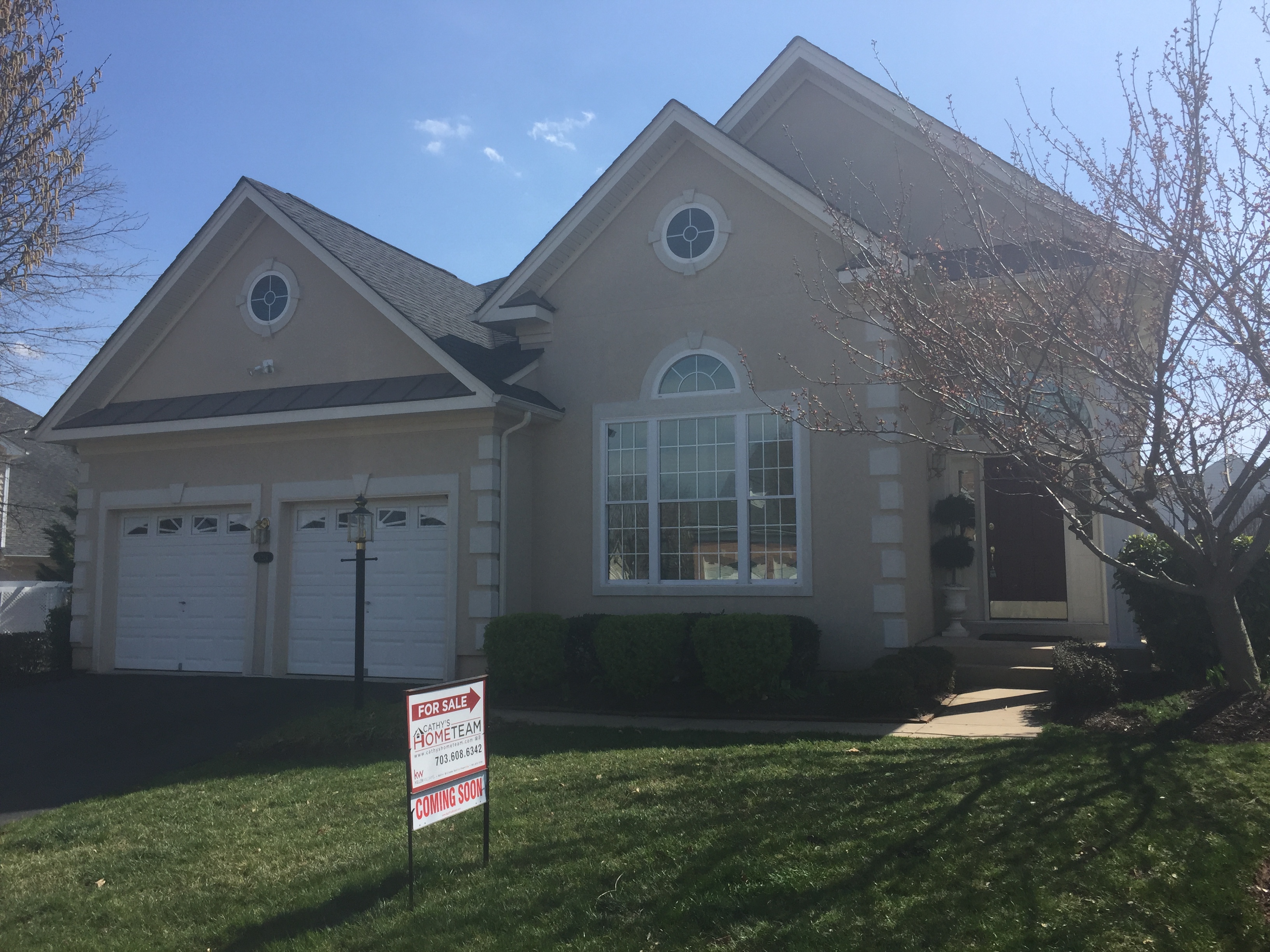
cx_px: 635
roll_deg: -1.0
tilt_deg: +5.0
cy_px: 476
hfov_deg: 61.7
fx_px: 1064
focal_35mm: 29
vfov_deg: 48.2
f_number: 2.2
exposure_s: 1/1799
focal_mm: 4.15
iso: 32
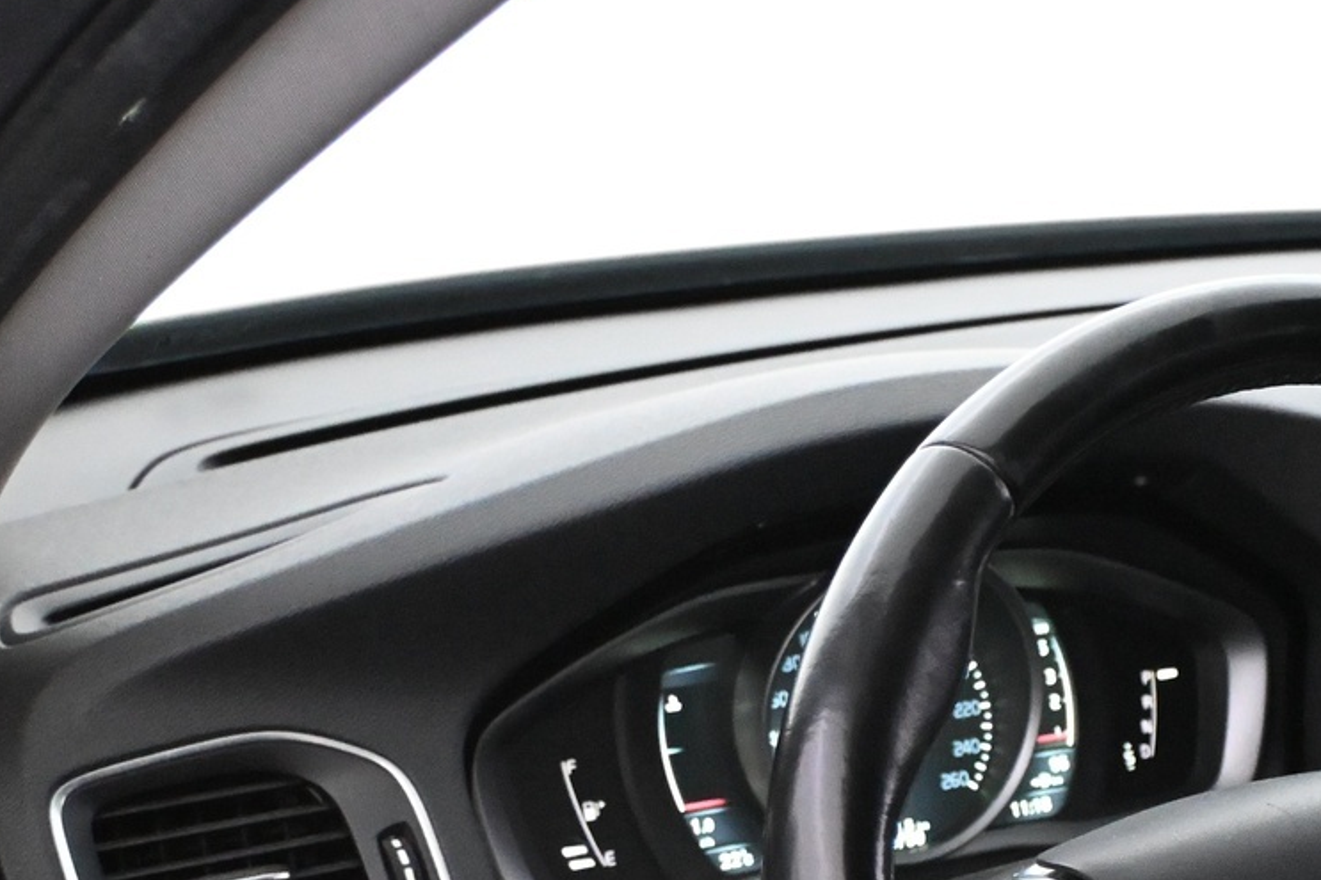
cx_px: 1303
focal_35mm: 74
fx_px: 2701
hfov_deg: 26.1
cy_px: 905
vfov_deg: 18.0
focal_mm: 22.5
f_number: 4
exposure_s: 1/60
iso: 7200
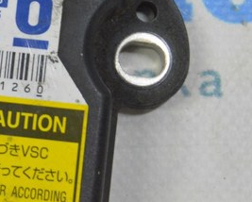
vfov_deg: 8.3
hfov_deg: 10.3
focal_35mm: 185
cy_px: 13
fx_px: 1382
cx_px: -37
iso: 6400
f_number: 20
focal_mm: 55
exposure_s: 1/15
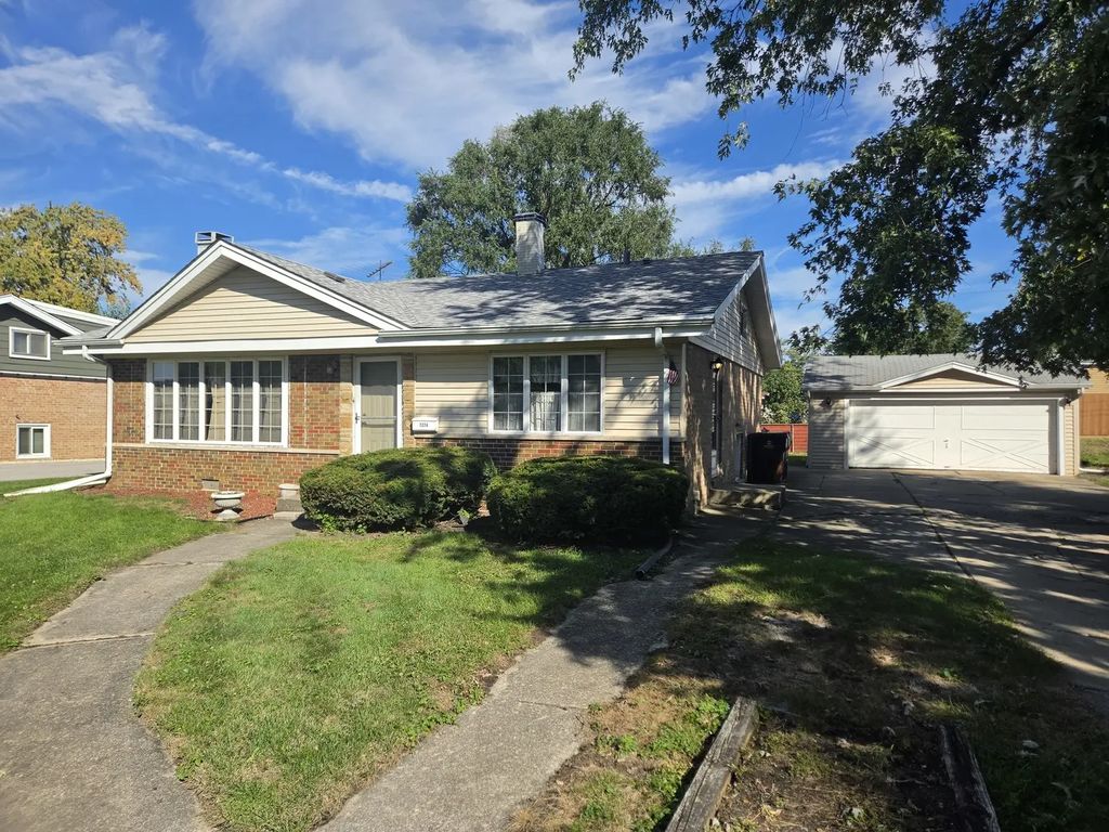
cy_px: 416
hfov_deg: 73.9
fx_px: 737
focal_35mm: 23
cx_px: 554
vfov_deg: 58.9
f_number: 1.8
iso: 80
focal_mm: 5.4
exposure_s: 1/4186
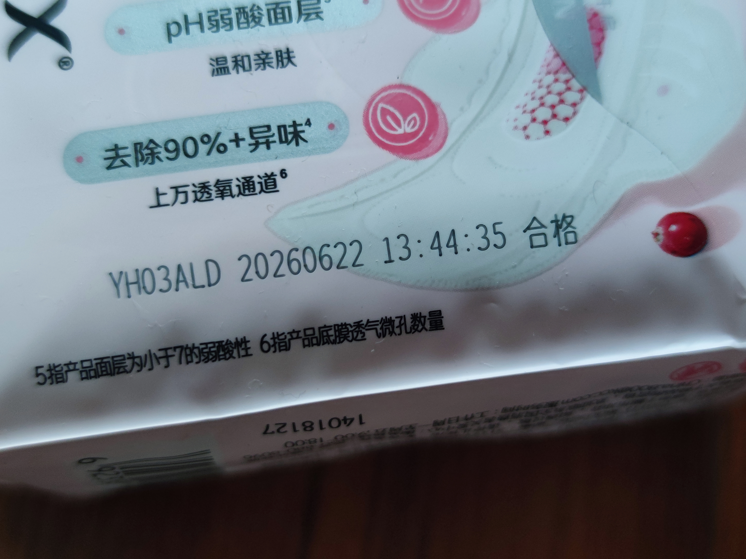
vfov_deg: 30.3
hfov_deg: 39.7
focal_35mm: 48
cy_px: 280
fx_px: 1034
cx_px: 373
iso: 342
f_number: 1.69
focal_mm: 6.72
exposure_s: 1/100
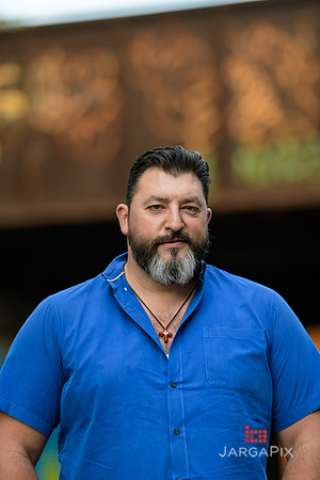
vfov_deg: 15.2
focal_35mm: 135
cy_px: 240
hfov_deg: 10.2
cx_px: 160
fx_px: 1800
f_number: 2
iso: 200
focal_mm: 135
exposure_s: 1/320
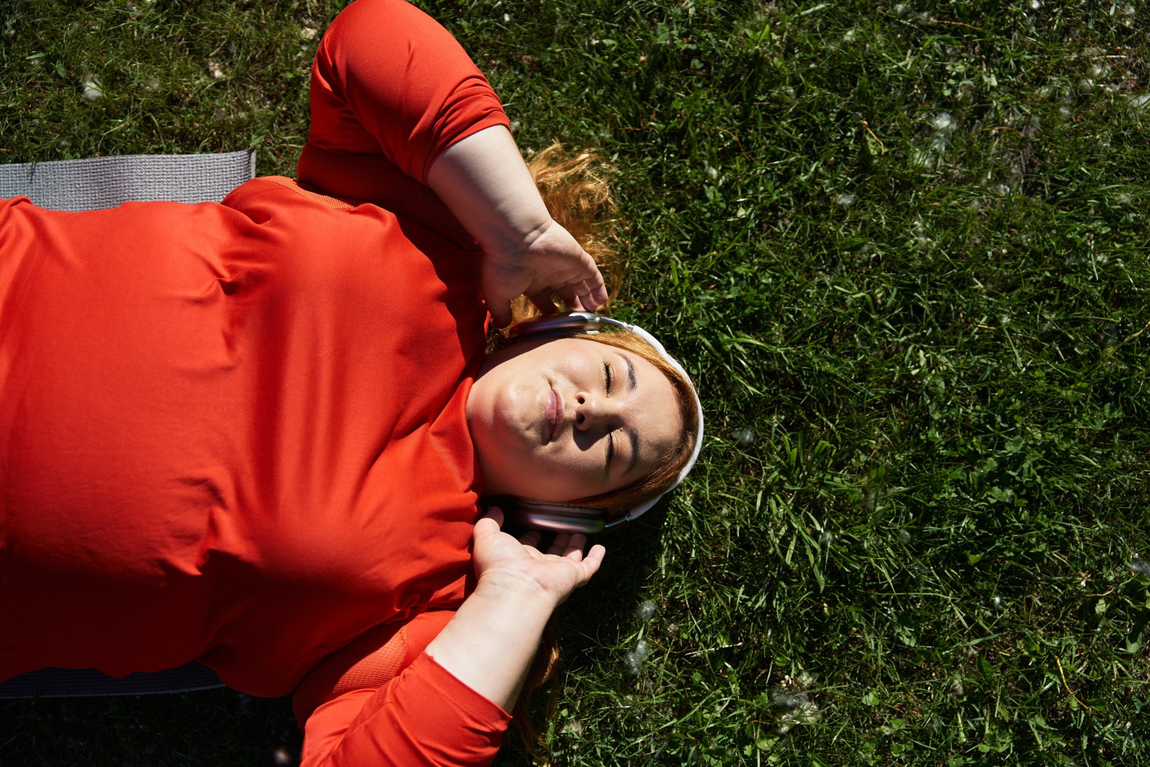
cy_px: 384
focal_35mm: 35
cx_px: 575
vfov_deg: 37.9
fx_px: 1118
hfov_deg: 54.4
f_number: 2.8
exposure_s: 1/4000
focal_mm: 35
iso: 160
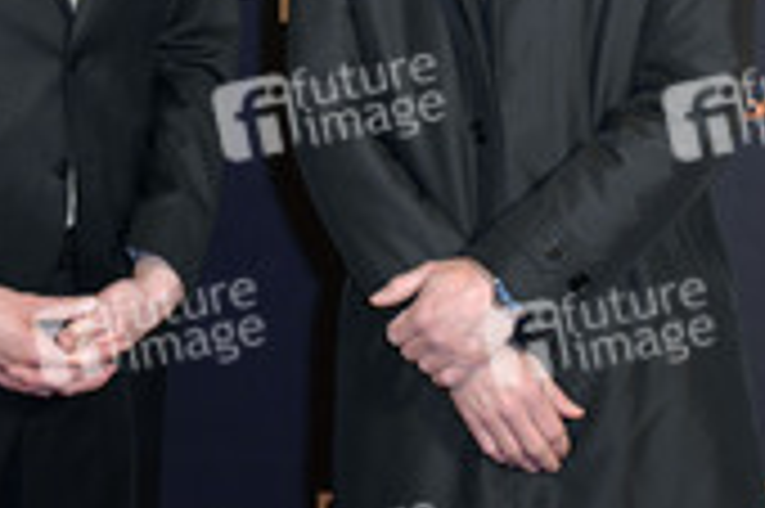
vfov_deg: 15.7
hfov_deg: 23.7
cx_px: 209
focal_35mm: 85
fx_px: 1804
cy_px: -4
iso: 1600
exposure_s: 1/250
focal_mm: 32
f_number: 6.3
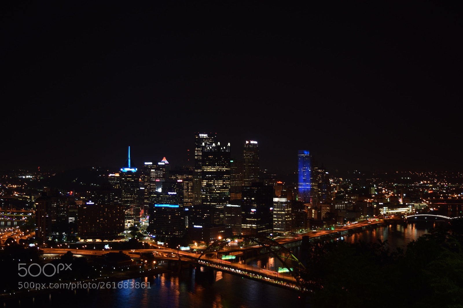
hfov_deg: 43.6
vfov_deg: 29.9
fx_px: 579
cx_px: 232
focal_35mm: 45
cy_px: 154
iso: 100
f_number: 4.2
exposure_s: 1.6
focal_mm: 30
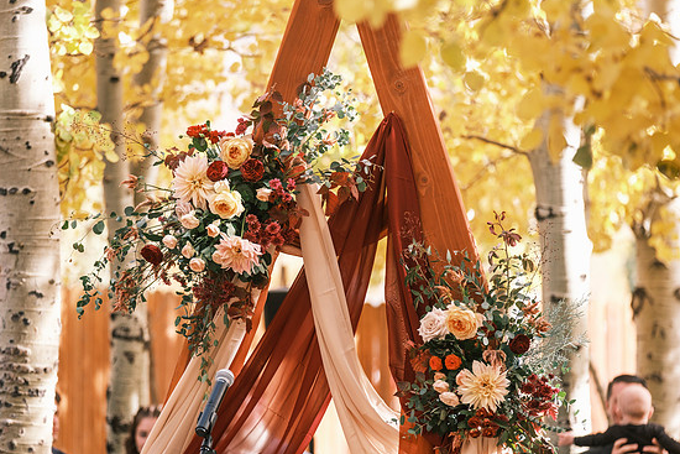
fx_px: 4024
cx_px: 347
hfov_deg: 9.7
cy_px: 221
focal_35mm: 213
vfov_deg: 6.5
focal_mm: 134.4
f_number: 3.2
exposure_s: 1/500
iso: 400
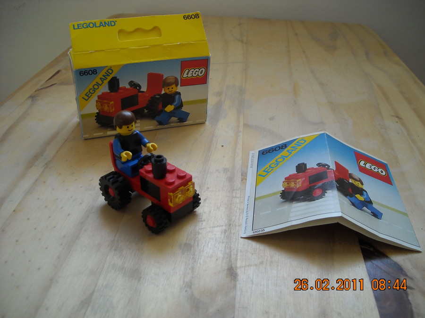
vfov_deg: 40.7
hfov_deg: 52.6
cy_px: 159
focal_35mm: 35
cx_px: 212
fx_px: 430
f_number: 2.8
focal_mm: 5.7
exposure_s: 1/80
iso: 64
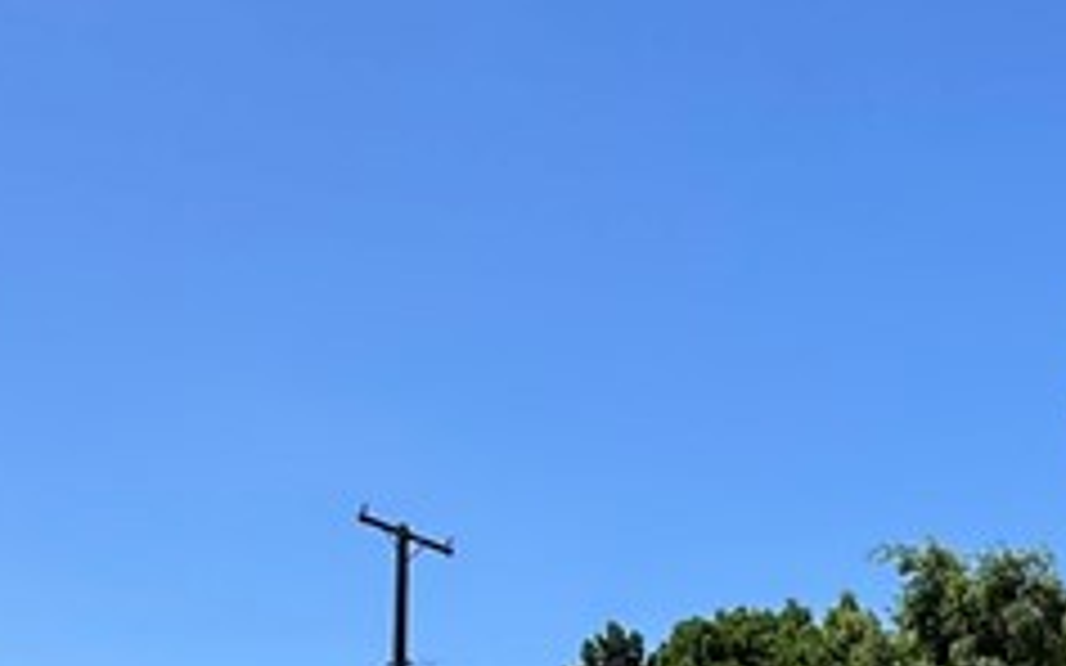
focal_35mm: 64
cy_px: 1282
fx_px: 1859
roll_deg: -0.9
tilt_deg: -5.2
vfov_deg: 16.3
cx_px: 1048
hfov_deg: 30.0
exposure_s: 1/1323
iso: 50
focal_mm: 2.22
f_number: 2.2
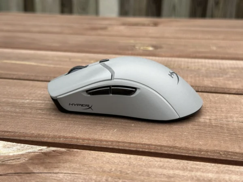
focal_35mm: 48
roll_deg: -1.1
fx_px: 337
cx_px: 122
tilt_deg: -19.7
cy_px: 91
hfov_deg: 39.7
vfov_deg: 30.3
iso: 50
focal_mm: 6.86
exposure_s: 1/167
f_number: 1.78
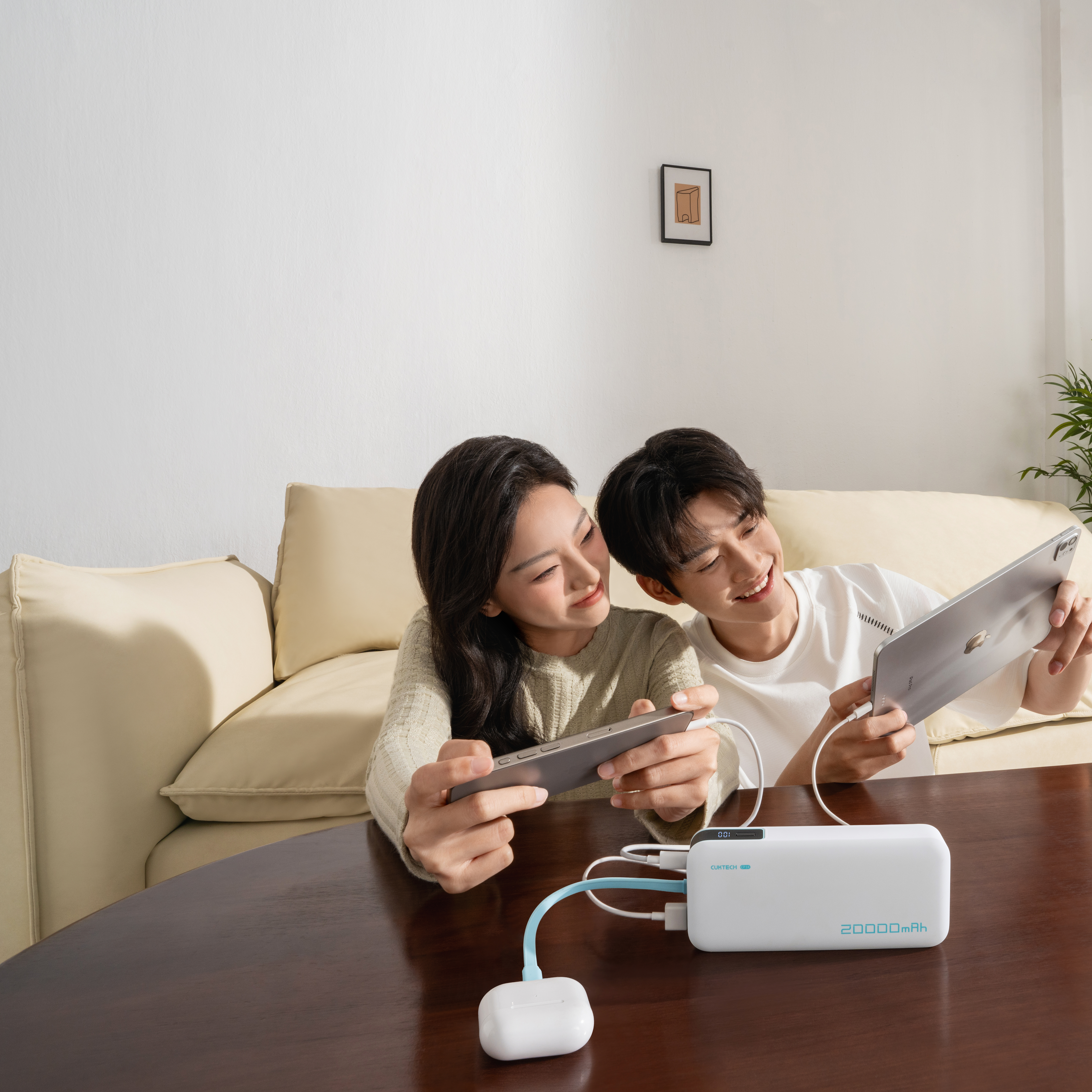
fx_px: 749
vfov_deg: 72.1
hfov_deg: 68.5
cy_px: 544
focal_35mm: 21
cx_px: 789
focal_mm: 16
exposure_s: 1/125
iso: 250
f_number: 14
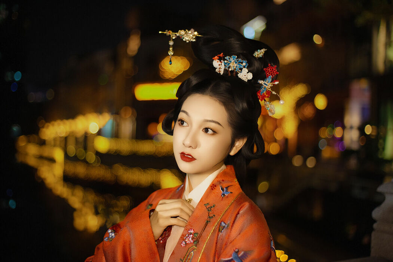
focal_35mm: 49
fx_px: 535
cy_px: 131
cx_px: 196
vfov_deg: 27.5
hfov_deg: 40.3
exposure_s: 1/160
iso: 1600
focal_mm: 50
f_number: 2
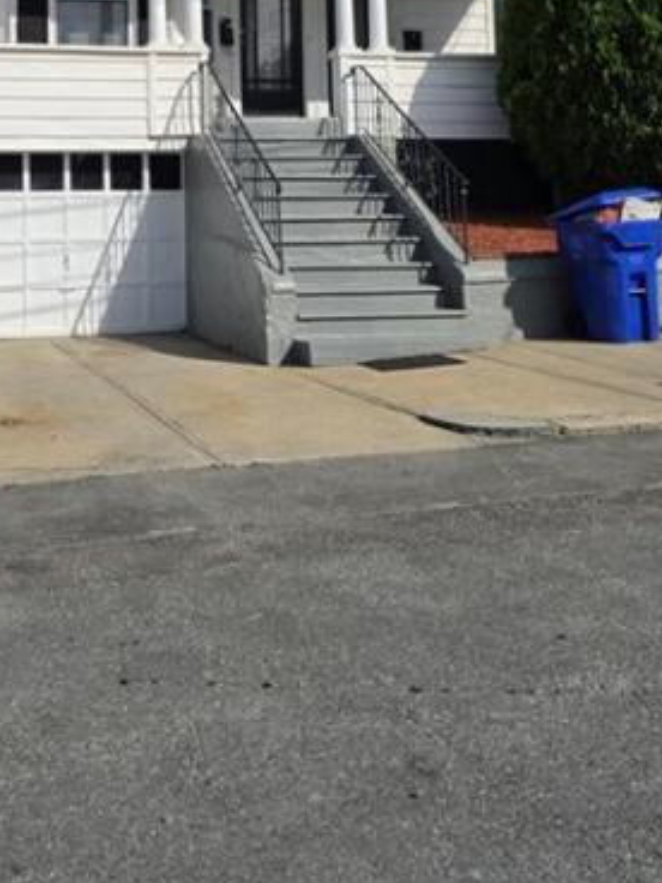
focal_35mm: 45
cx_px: 122
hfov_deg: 31.3
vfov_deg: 39.4
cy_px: 108
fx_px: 1147
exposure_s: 1/7939
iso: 64
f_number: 1.7
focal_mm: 6.25
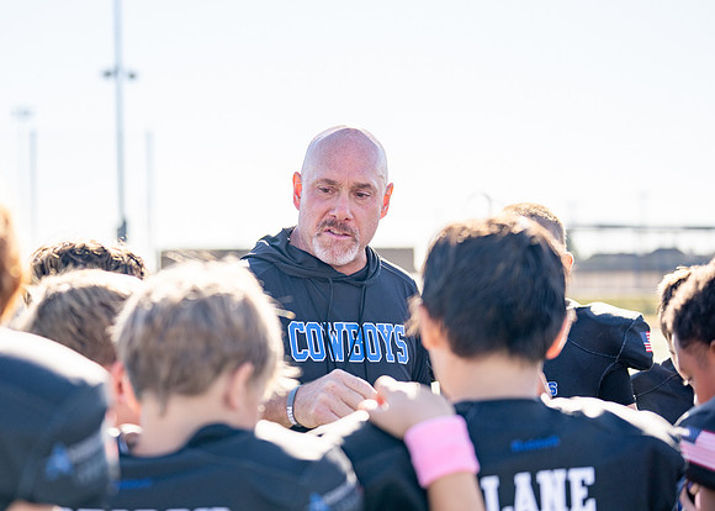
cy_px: 218
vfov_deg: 16.1
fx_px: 1800
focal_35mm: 89
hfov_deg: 22.5
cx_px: 326
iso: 160
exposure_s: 1/1600
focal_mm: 70
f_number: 2.8
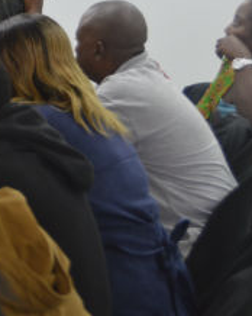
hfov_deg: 10.5
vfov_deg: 13.6
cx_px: -178
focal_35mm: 140
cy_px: 2
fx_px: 1302
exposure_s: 1/15
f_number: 4
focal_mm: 31
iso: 560
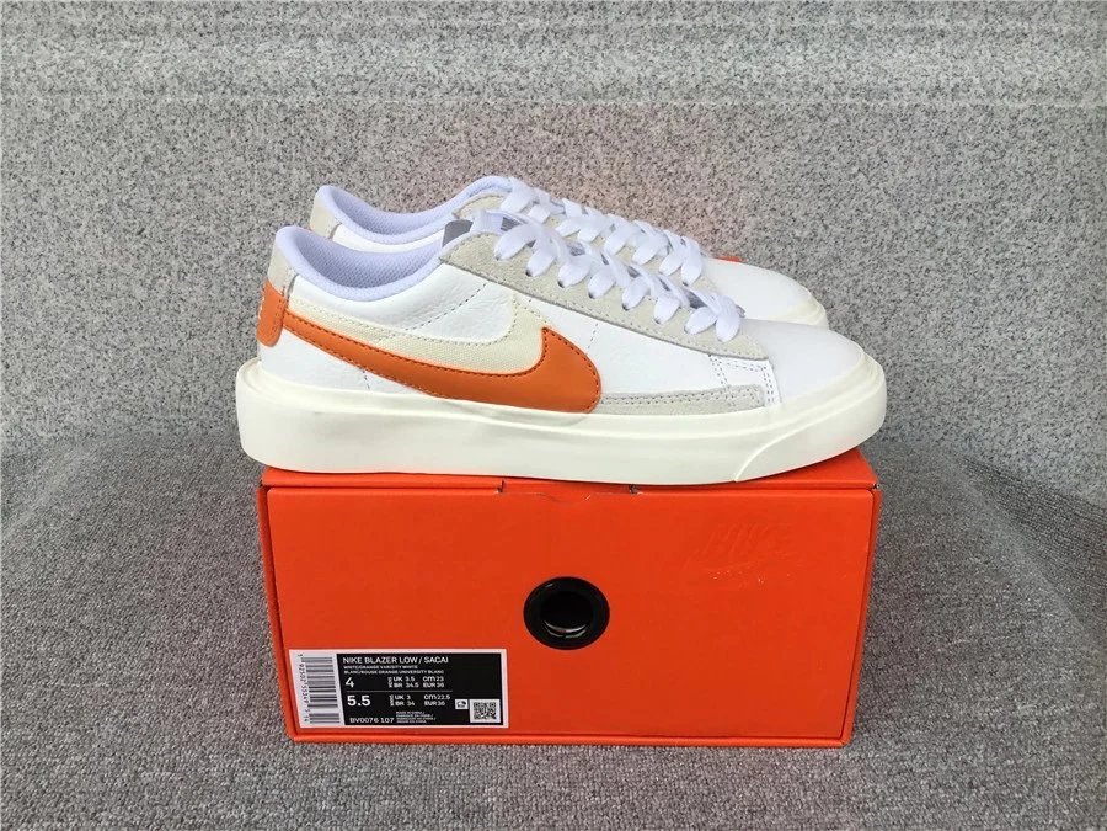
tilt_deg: -22.8
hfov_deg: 58.4
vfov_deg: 45.4
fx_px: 991
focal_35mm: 31
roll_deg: +0.1
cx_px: 554
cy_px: 416
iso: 25
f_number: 2.4
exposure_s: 1/312
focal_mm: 3.3
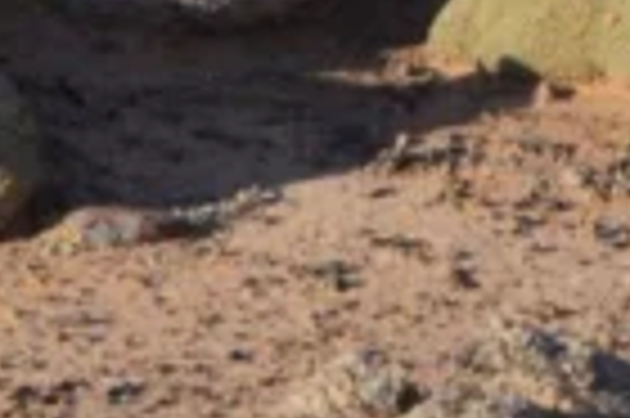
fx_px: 5384
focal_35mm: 308
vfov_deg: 4.3
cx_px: 1278
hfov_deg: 6.5
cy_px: -915
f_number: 11
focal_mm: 28
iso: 400
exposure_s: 1/500
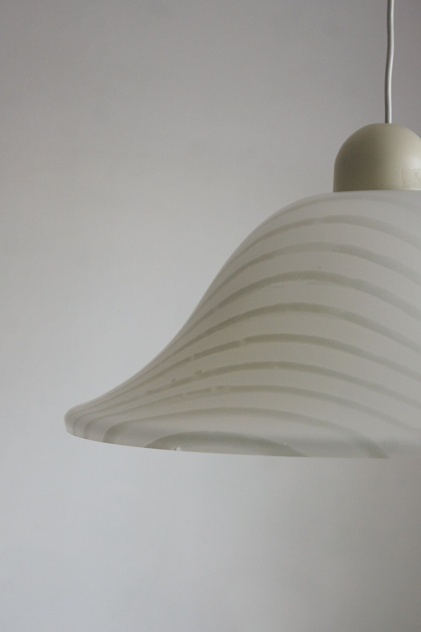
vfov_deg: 24.6
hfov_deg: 16.6
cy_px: 316
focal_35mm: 82
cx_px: 210
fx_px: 1447
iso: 400
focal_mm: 55
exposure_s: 1/160
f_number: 5.6
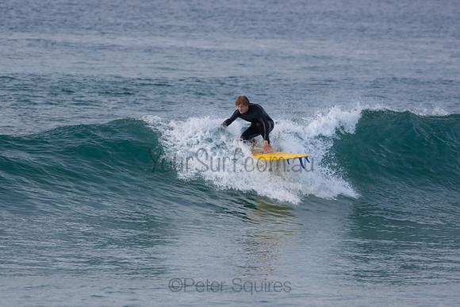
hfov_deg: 3.9
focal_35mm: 525
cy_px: 154
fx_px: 6710
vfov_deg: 2.6
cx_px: 230
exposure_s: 1/1000
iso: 640
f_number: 5.6
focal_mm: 350
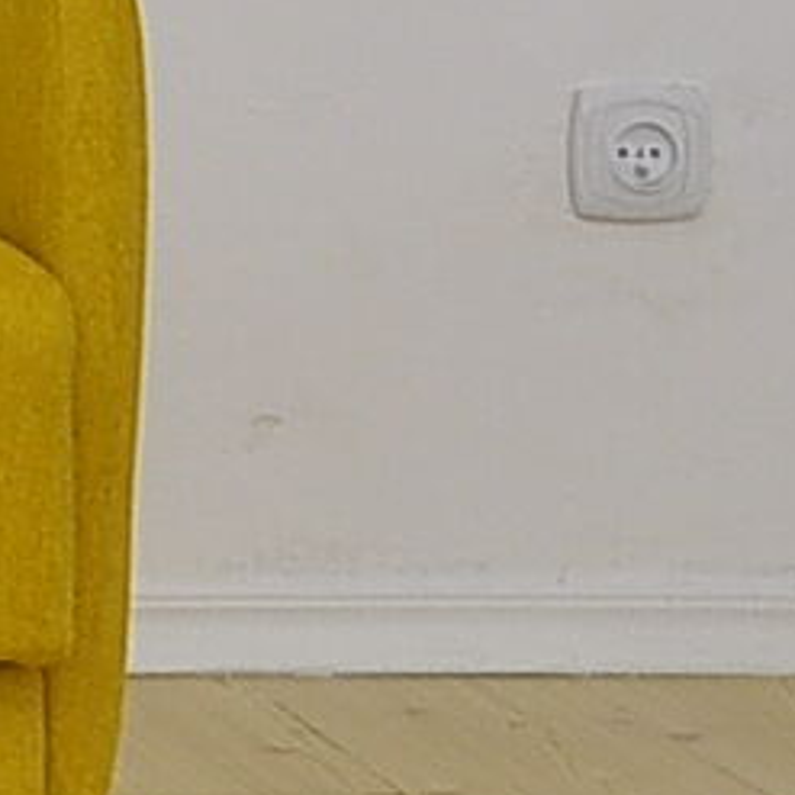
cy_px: -473
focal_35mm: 310
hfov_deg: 5.2
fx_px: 8055
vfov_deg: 5.6
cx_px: -1967
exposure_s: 1/125
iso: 400
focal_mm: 28
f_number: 4
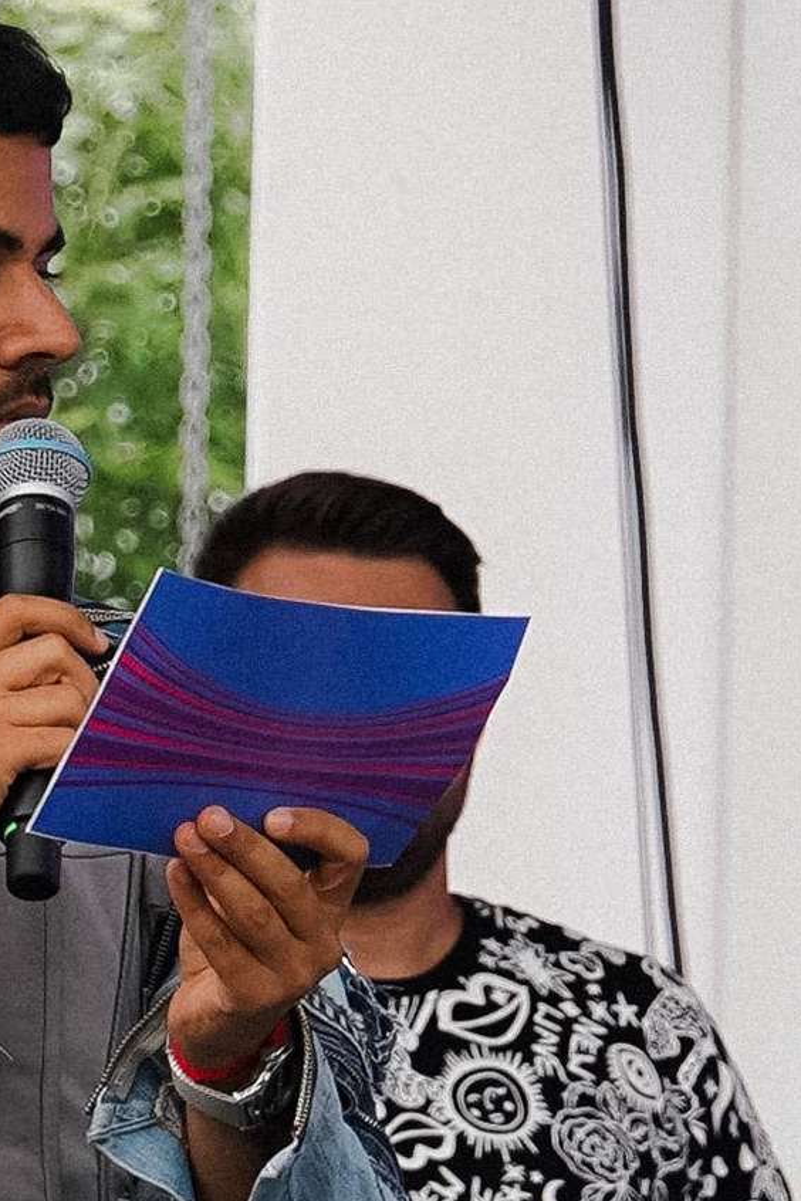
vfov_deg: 3.4
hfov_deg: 2.3
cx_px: 692
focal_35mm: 599
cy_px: 373
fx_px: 19990
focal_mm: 88
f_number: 5.6
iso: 200
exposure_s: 1/80
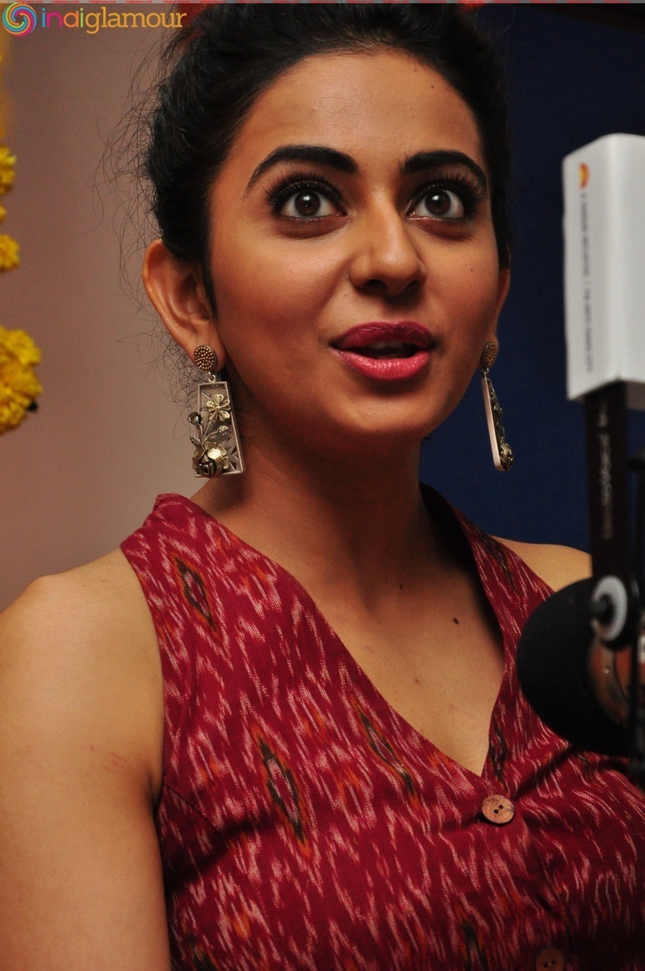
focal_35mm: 105
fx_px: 2829
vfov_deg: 19.5
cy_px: 486
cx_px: 322
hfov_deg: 13.0
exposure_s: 1/125
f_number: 8
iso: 1250
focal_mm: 70
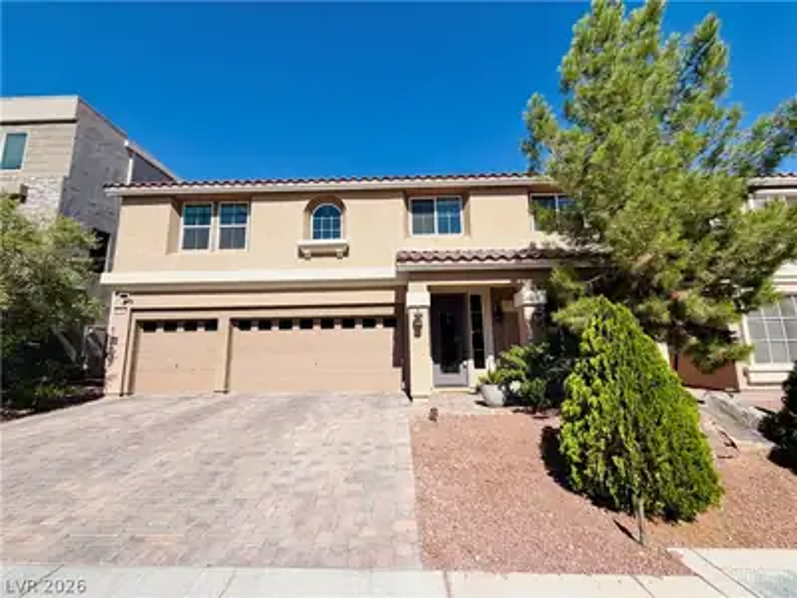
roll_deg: +1.3
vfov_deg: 85.7
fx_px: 322
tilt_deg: +8.9
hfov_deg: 102.1
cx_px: 398
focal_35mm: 14
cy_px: 299
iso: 20
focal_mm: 2.22
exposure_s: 1/955
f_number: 2.2
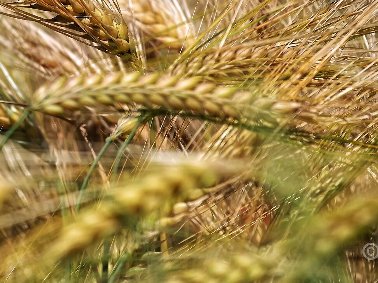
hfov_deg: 4.2
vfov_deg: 3.1
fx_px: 5164
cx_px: -18
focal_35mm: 473
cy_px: -21
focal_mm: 200
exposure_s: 1/800
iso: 100
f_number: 5
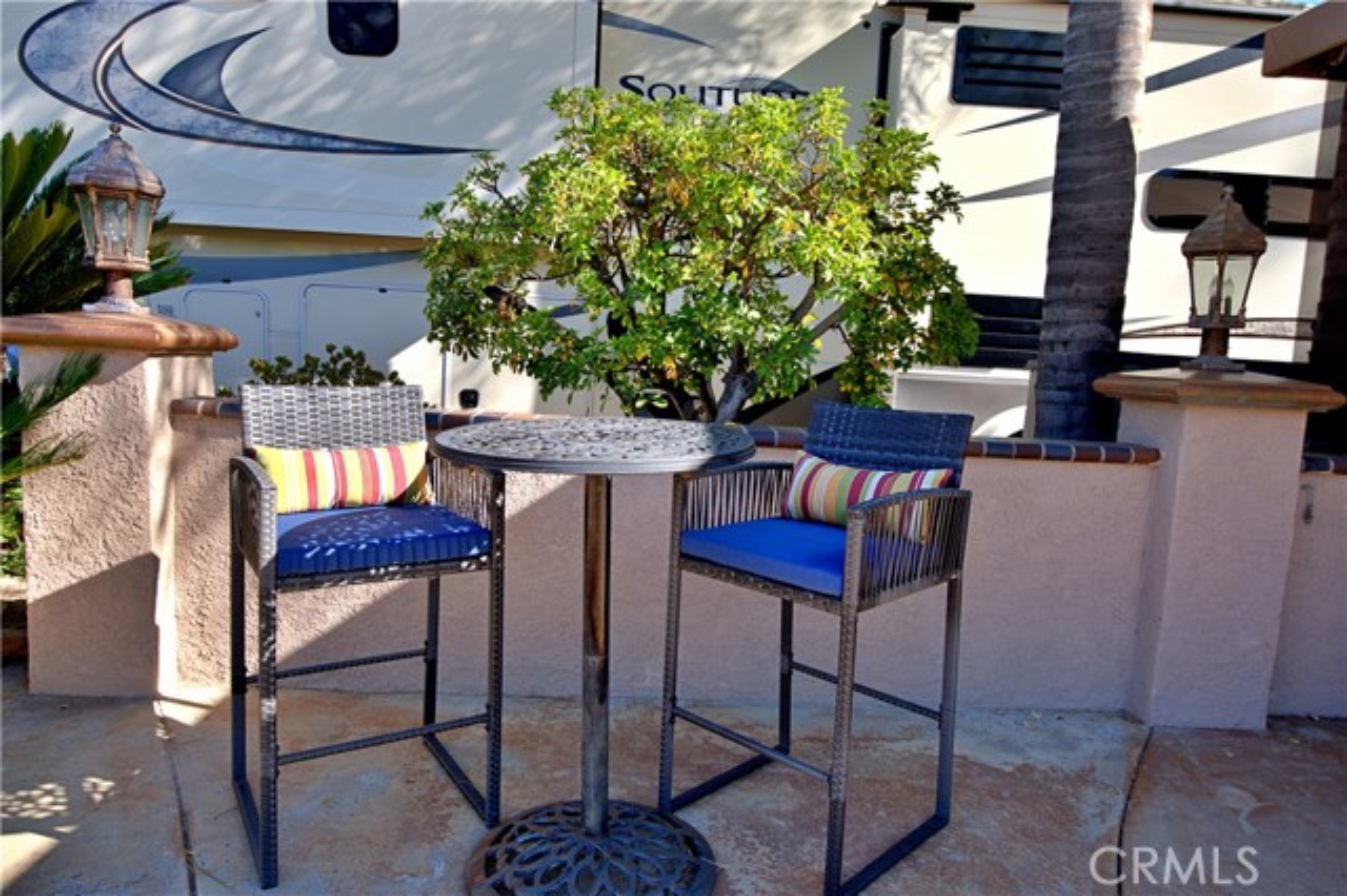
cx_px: 674
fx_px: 860
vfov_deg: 55.1
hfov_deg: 76.1
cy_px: 448
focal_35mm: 23
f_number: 8
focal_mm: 23
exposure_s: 1/125
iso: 140
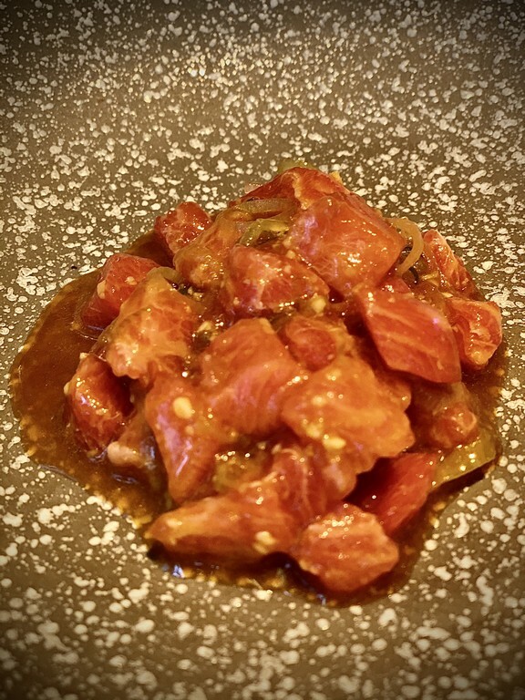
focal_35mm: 52
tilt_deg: -42.4
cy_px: 350
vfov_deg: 36.8
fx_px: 1052
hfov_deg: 28.0
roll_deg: +3.6
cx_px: 262
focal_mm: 6
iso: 250
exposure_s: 1/33
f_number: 2
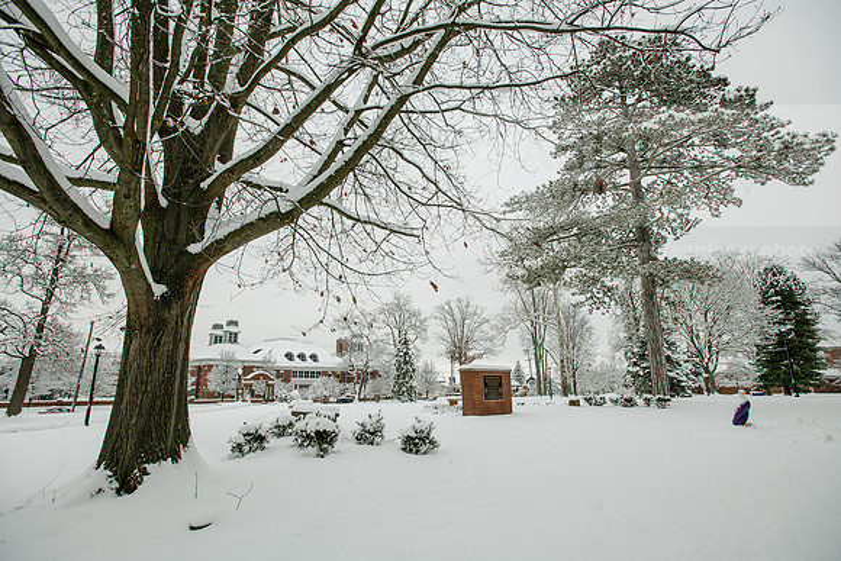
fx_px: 444
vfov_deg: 64.6
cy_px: 280
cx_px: 420
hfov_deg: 86.9
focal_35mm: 19
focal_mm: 19
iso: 200
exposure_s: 1/500
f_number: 5
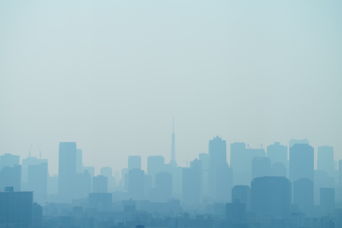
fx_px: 2850
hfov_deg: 6.9
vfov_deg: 4.6
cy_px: 114
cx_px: 171
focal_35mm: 300
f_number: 11
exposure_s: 1/250
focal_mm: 300
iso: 100
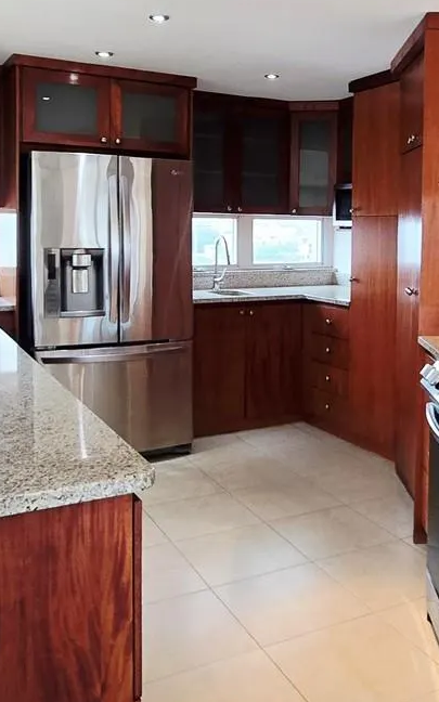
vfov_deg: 56.1
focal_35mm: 34
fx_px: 651
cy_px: 270
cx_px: 325
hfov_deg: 36.5
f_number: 2.2
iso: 160
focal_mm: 2.2
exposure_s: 1/60.2
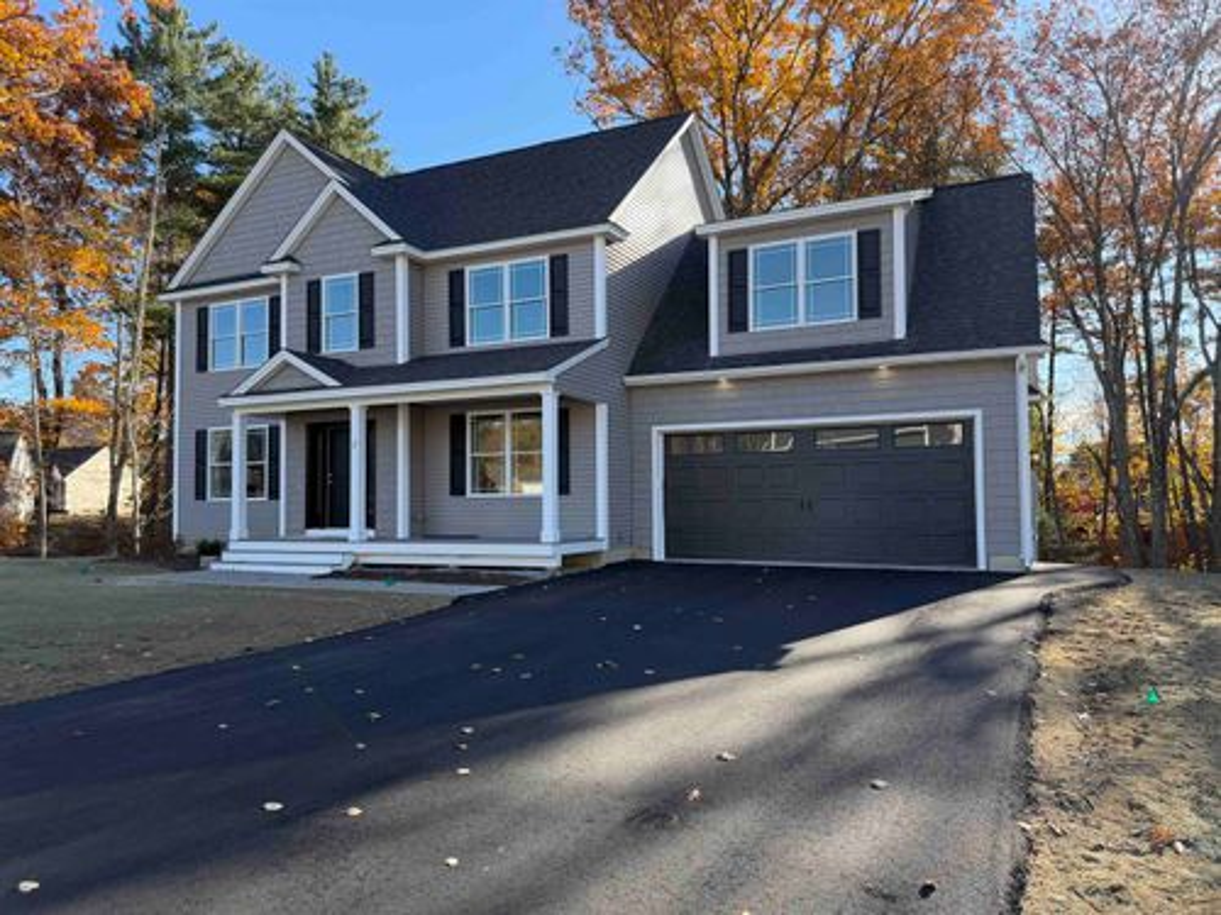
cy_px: 458
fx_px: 847
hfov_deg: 71.6
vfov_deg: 56.8
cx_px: 610
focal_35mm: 24
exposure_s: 1/1653
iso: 100
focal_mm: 6.76
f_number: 1.78
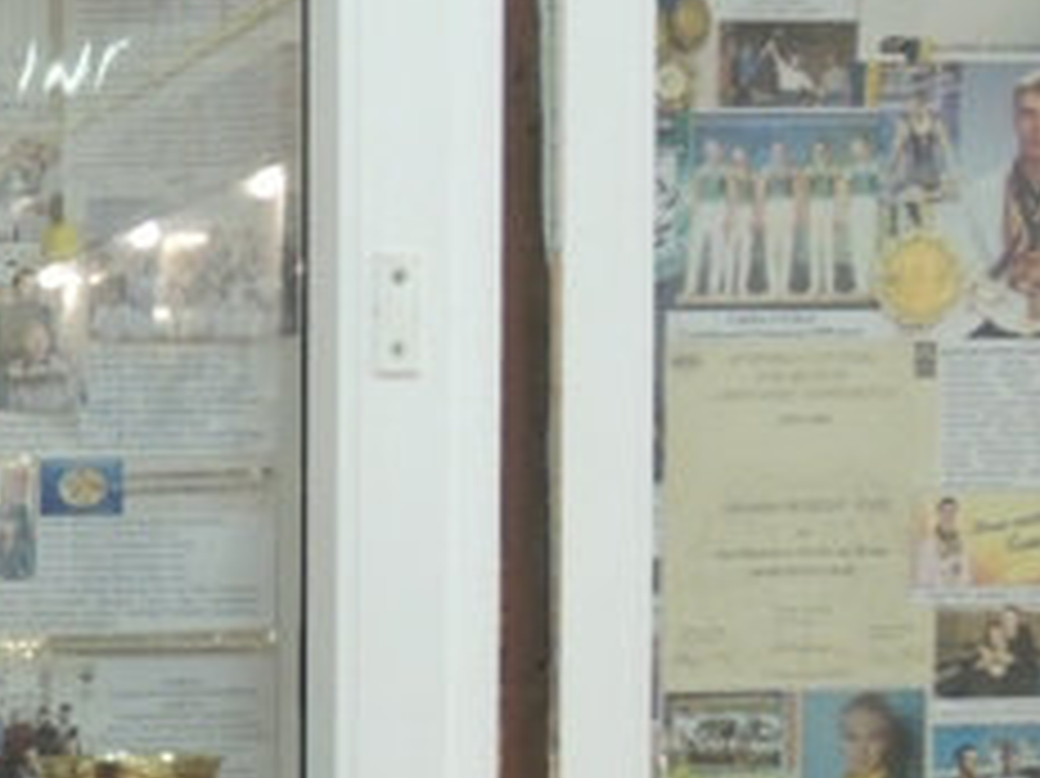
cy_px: 809
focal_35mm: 104
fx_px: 3123
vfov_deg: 14.0
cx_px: -572
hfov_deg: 16.9
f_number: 3.1
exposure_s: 1/10
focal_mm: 5.3
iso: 400
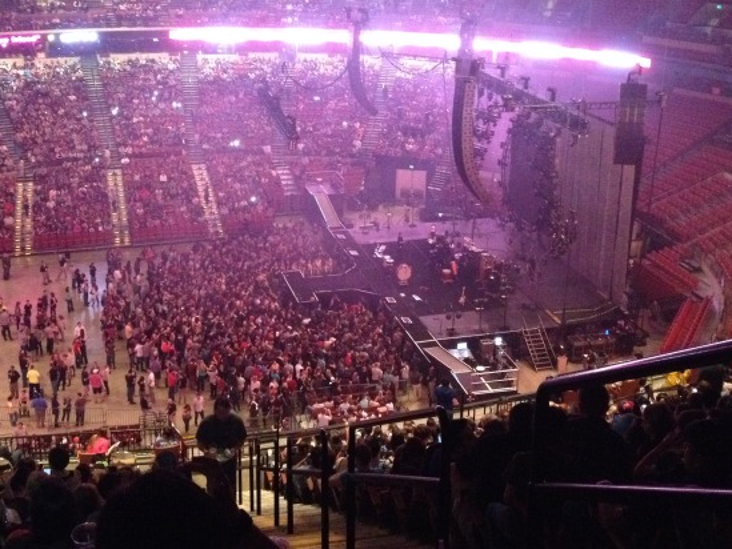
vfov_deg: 28.4
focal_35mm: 51
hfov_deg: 37.5
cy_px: 183
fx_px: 1079
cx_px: 377
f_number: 2.4
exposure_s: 1/15
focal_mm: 4.28
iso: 800
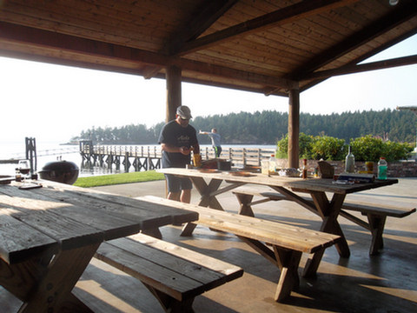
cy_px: 156
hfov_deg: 65.3
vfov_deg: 51.4
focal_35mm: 27
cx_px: 208
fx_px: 325
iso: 80
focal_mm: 4.9
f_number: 3.5
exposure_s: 1/220
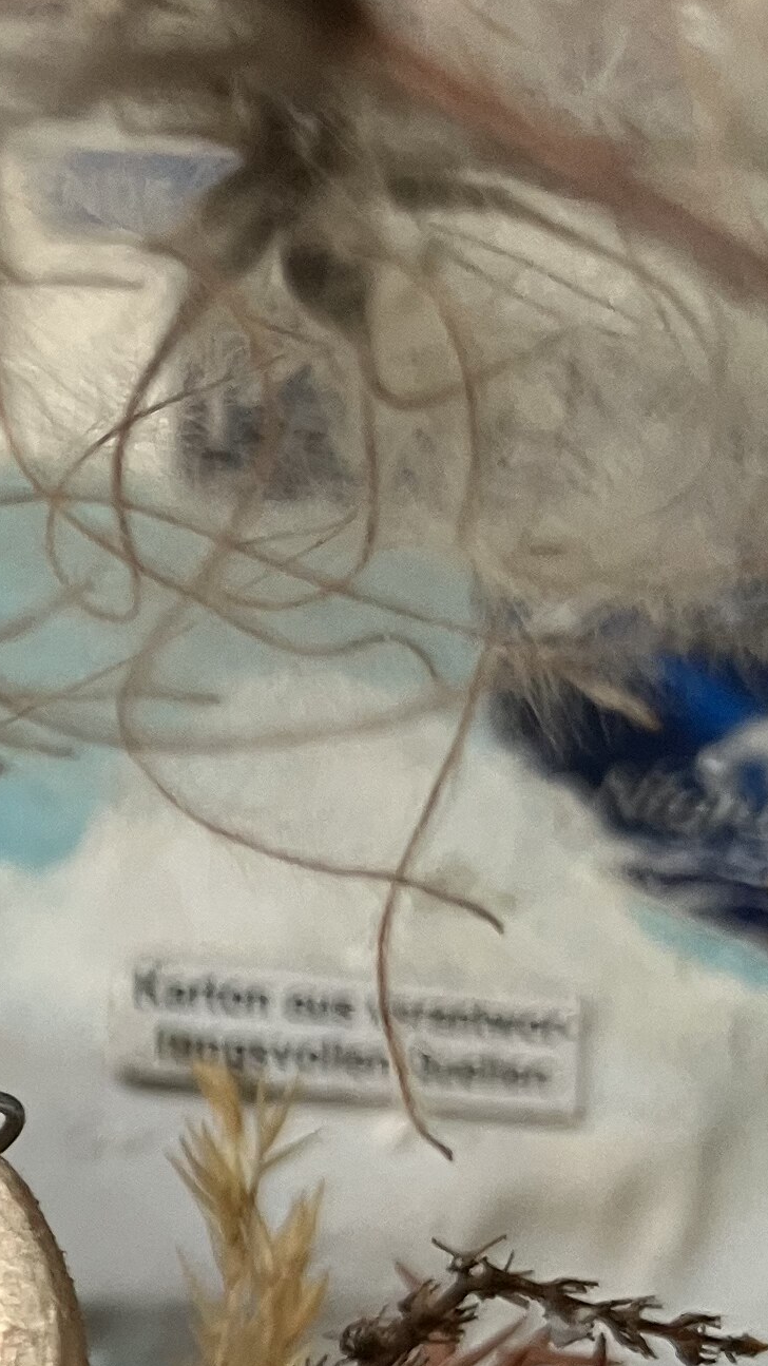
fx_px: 3441
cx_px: -794
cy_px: 1125
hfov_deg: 11.4
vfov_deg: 22.1
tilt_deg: +2.7
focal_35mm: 95
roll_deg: -4.9
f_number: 1.8
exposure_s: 1/66
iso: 80
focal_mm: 3.99
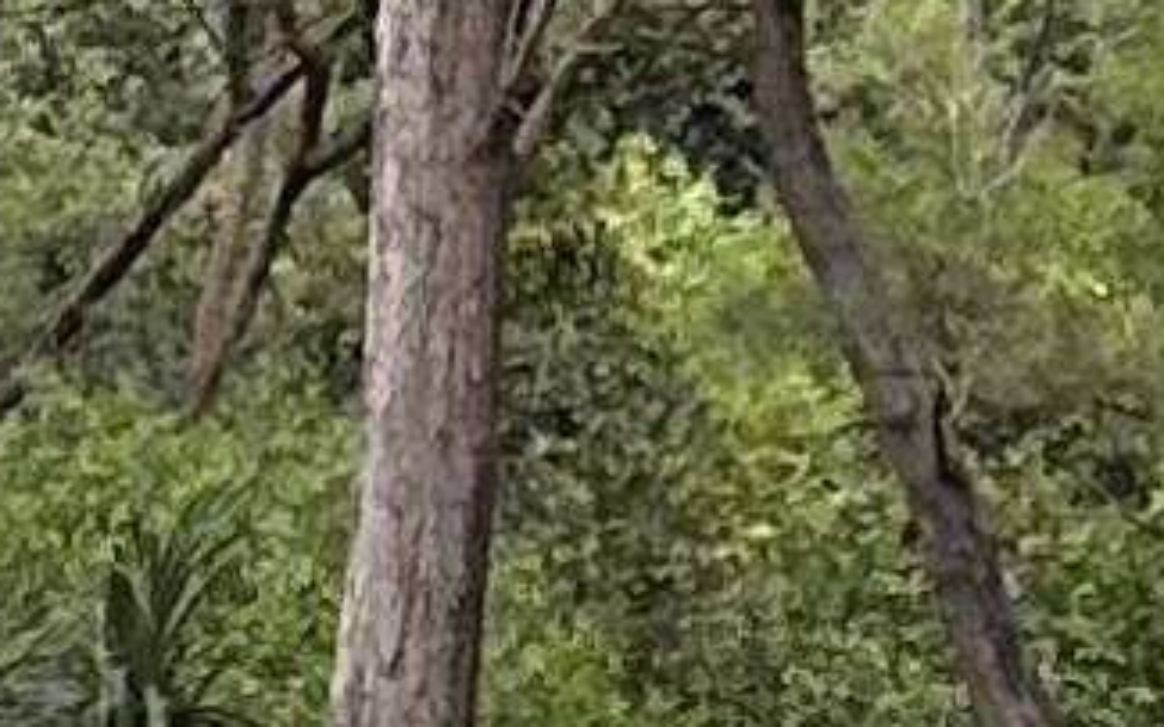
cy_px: 1074
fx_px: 5233
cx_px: 2006
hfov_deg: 11.8
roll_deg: +0.0
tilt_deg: +3.5
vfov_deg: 7.8
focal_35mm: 165
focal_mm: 6.86
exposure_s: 1/1144
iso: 80
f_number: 1.78
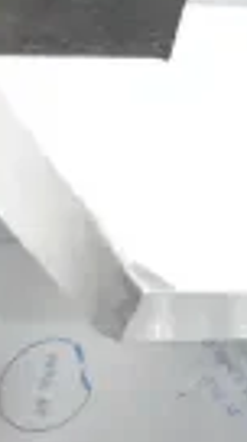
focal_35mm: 148
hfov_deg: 6.8
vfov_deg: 14.4
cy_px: 89
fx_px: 1736
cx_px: -666
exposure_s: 1/30
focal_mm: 21
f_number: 3.8
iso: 2500
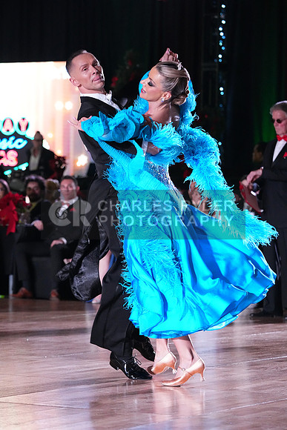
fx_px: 1733
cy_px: 215
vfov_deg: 14.2
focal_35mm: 145
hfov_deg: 9.5
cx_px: 144
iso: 10000
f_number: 5
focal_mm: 145
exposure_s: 1/400
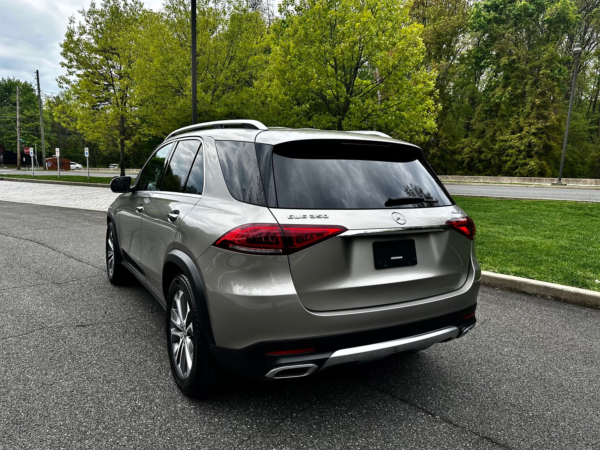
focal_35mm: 25
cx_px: 298
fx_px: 433
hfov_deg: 69.4
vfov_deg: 54.9
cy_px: 223
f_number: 1.78
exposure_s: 1/549
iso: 80
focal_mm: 6.86
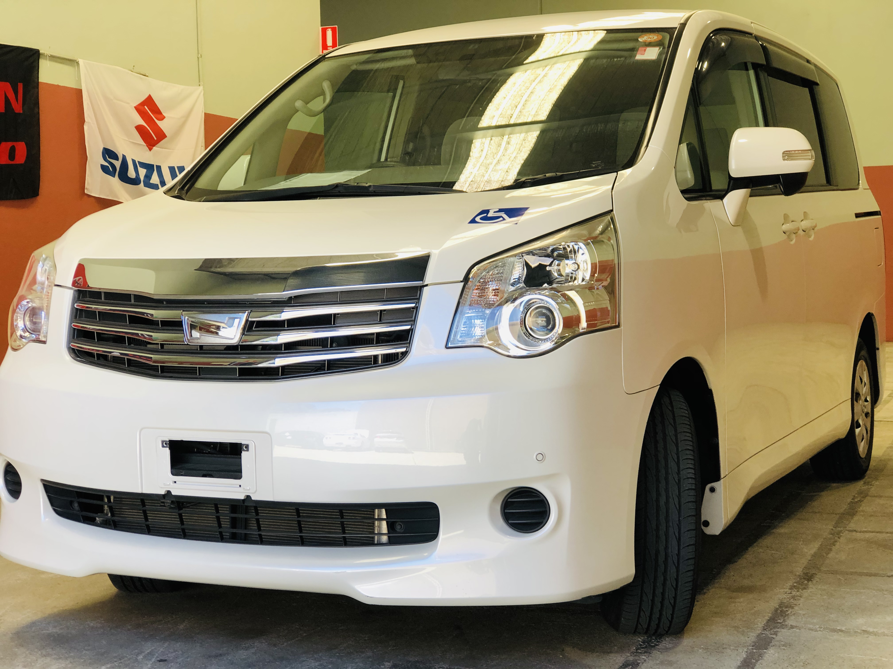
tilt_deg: -2.3
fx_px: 1470
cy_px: 334
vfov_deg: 25.7
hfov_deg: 33.8
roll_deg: +0.1
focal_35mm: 57
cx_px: 446
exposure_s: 1/50
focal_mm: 6.6
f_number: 2.8
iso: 25
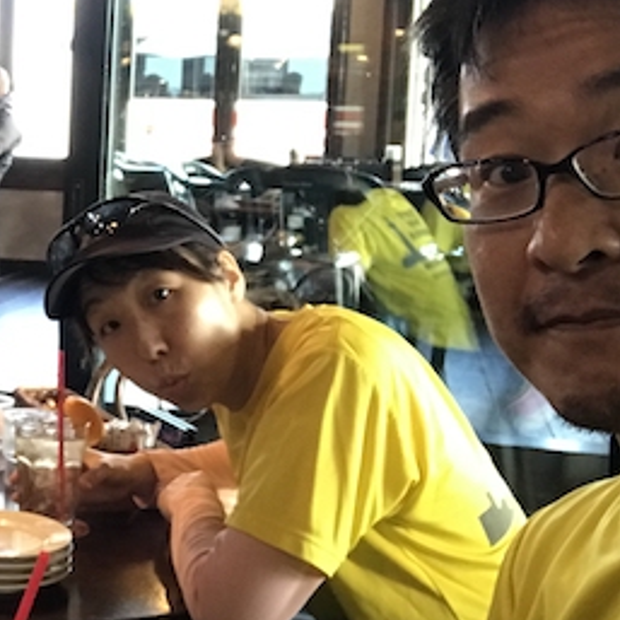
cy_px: 245
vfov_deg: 26.0
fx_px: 1337
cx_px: -101
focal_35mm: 66
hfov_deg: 24.0
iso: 160
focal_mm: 2.87
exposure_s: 1/33
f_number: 2.2
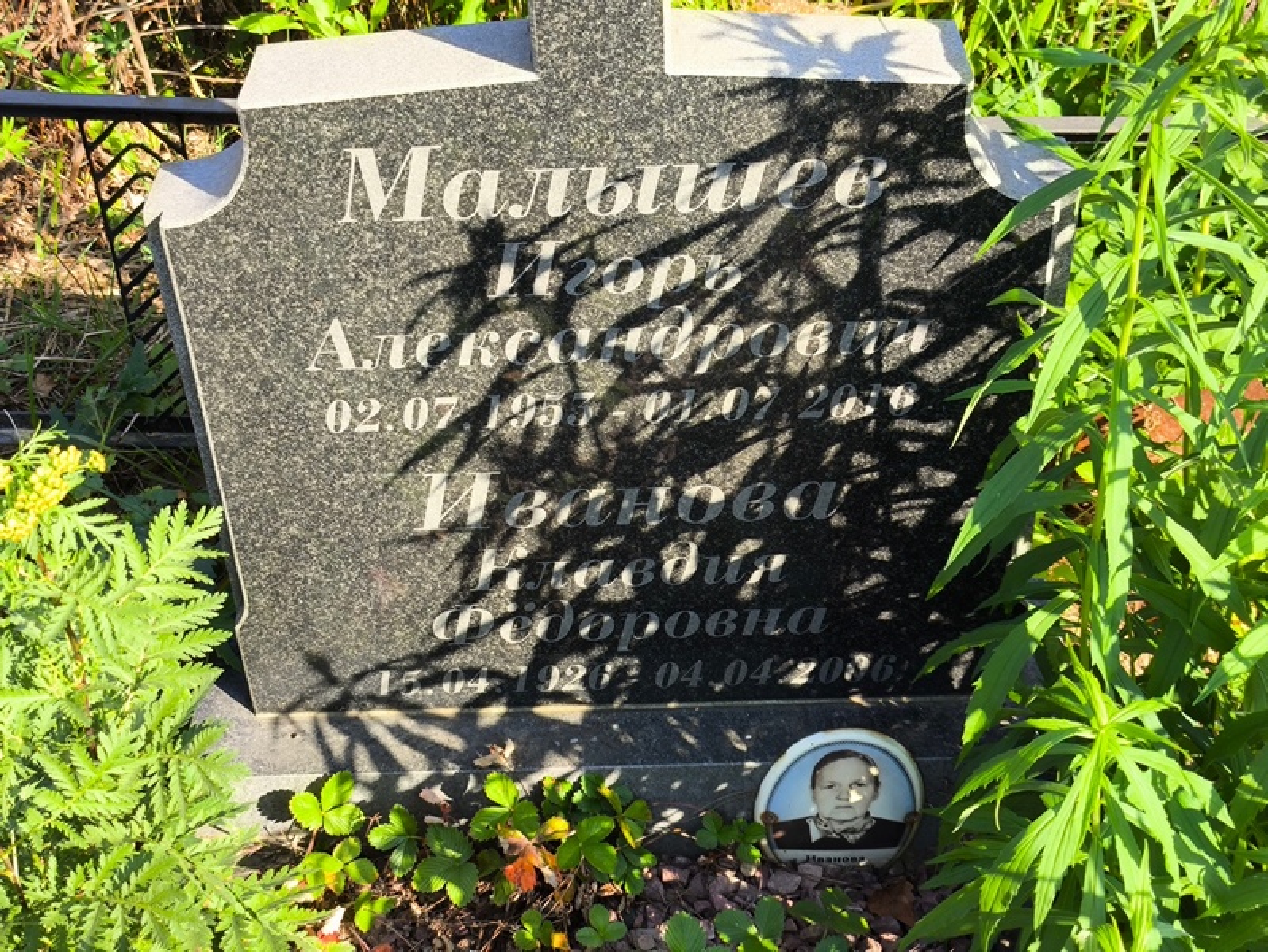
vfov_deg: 29.1
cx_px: 634
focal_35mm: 50
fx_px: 1832
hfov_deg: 38.2
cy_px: 476
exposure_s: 1/287
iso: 50
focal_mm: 4.71
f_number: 1.7
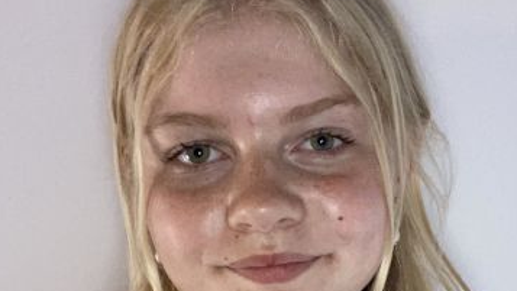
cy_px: 342
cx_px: 311
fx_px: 754
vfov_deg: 20.5
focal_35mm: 55
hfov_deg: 37.7
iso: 250
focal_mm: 2.71
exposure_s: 1/33
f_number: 2.2
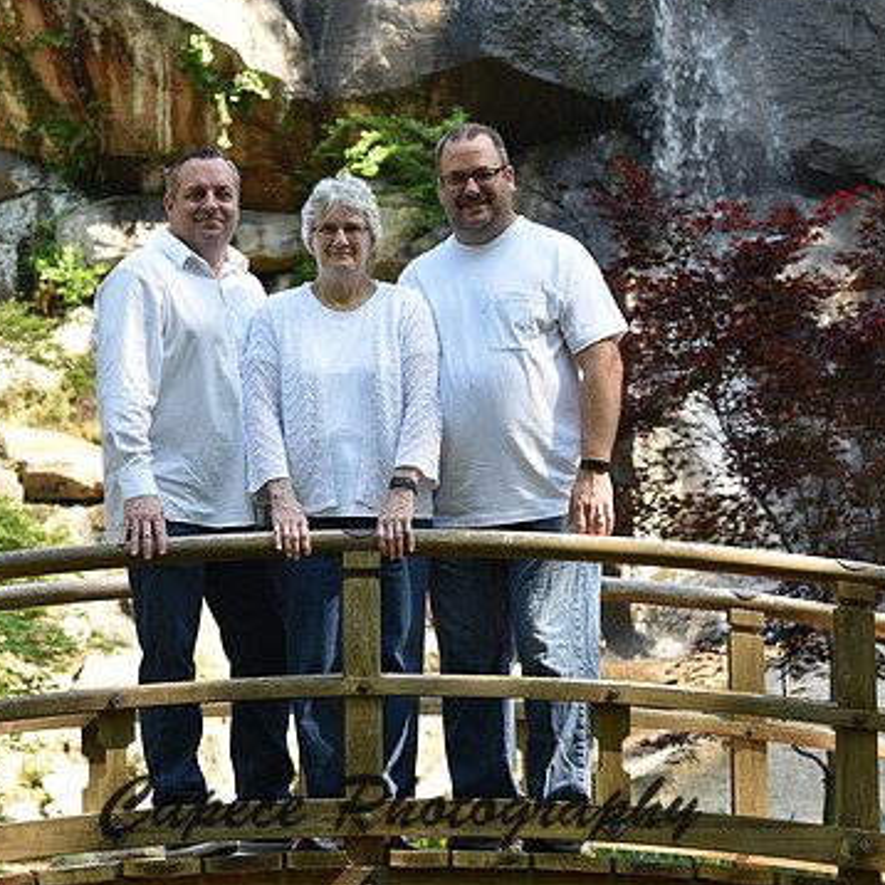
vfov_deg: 10.4
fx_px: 4859
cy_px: 421
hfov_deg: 10.4
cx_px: 366
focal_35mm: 168
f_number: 8
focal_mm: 122
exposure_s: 1/200
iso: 800
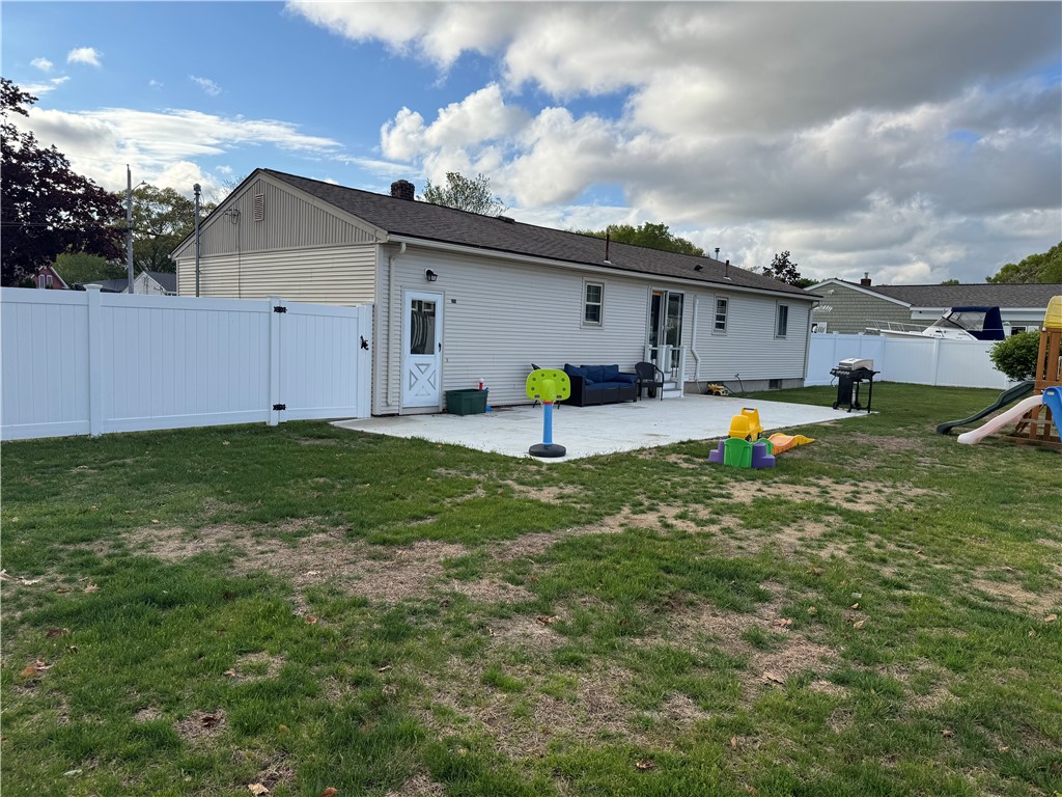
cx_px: 531
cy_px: 398
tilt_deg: -5.5
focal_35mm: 24
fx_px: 736
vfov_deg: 56.8
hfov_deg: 71.6
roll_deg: -2.6
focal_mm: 6.76
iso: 80
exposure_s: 1/3247
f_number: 1.78
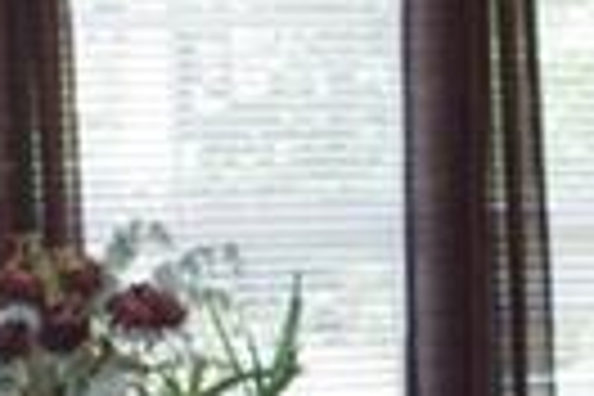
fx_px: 3448
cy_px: 297
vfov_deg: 6.6
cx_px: 634
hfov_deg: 9.8
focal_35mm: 209
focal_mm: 18
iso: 800
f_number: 4
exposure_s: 1/180
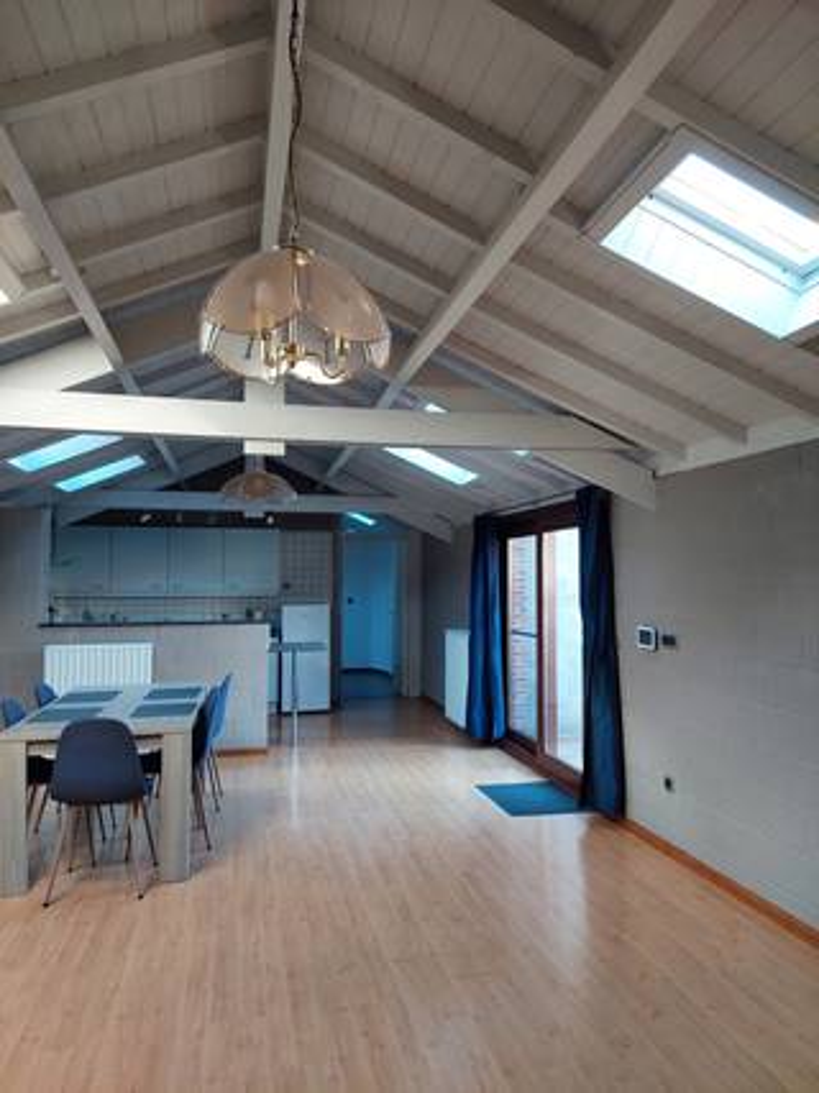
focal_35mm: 24
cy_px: 546
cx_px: 410
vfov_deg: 71.6
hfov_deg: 56.8
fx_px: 757
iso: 160
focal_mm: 5.23
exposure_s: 1/50
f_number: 1.8
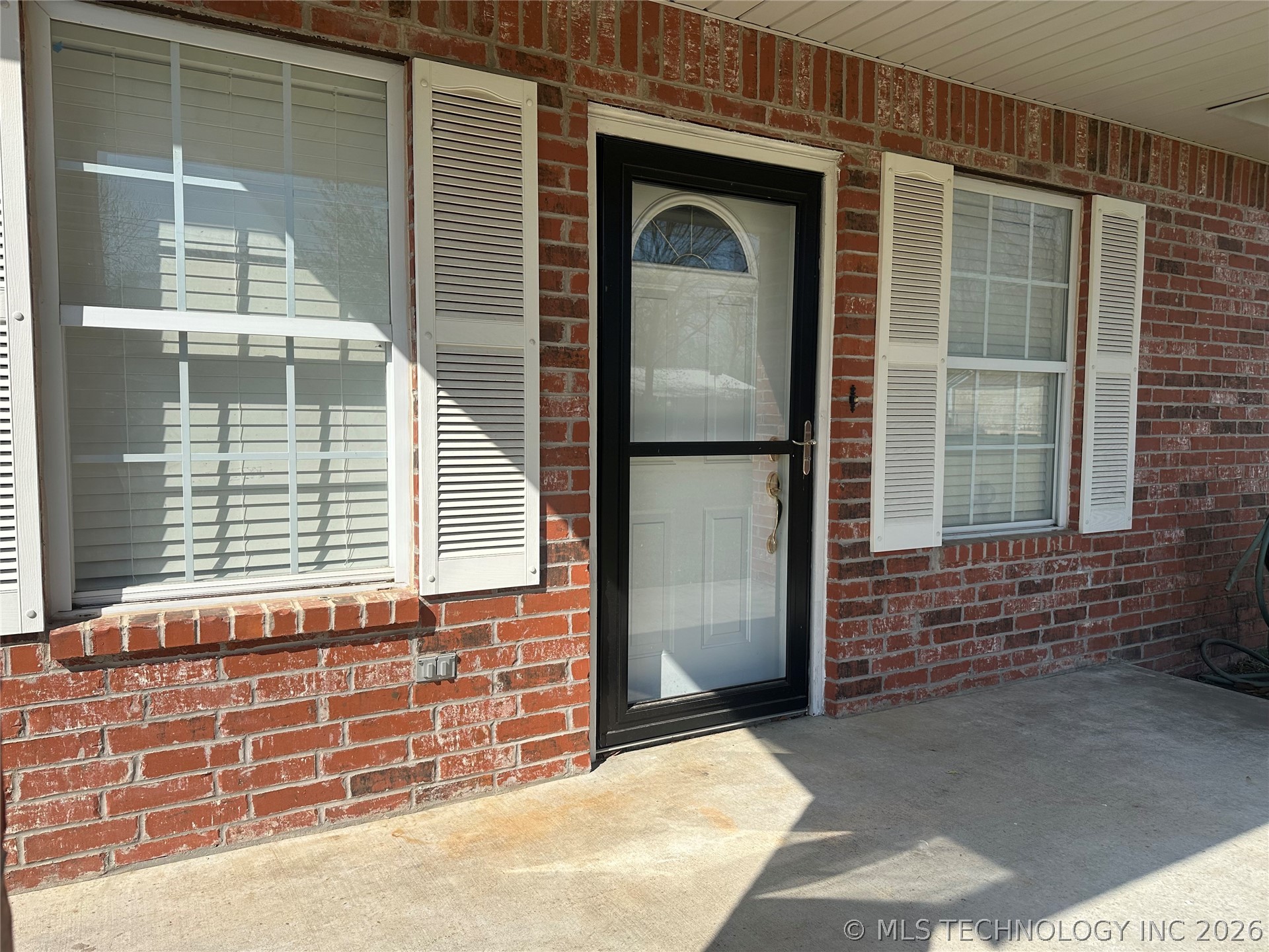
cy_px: 476
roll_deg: -0.6
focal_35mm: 24
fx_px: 880
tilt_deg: -3.4
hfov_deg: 71.6
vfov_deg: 56.8
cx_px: 634
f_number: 1.78
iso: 80
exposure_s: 1/5263
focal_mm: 6.86
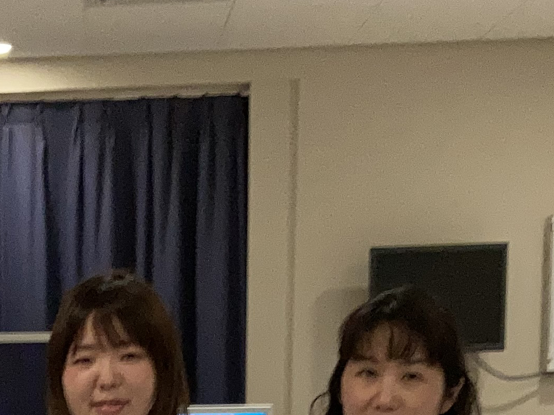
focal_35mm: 107
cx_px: -6
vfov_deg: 12.8
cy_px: 698
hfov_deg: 17.9
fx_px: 1712
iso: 250
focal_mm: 3.99
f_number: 1.8
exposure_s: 1/60
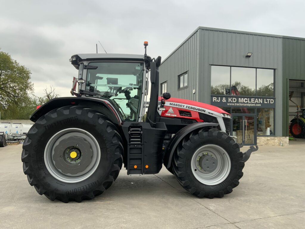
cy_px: 114
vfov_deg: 48.2
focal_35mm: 29
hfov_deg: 61.7
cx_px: 152
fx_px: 256
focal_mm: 3
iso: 16
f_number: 1.8
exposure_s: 1/211
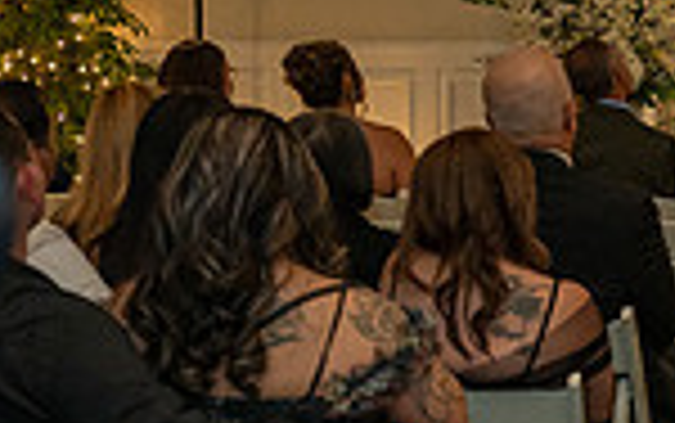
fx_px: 2541
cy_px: 65
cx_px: 1116
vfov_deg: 9.5
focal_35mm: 138
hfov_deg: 13.9
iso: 2000
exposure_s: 1/200
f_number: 4
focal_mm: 35
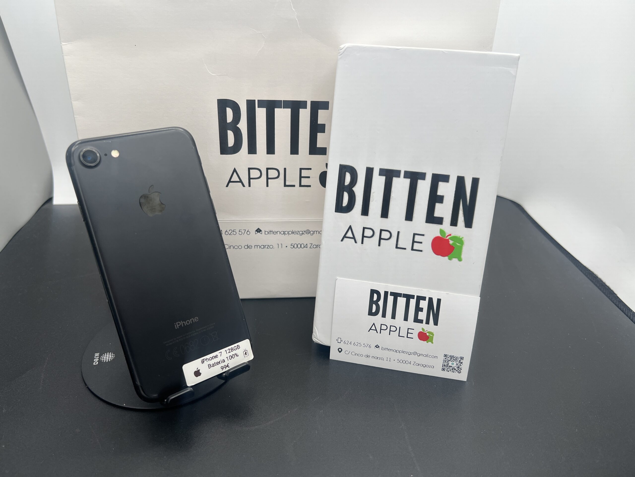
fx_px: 477
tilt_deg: -30.7
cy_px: 238
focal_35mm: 26
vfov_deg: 53.1
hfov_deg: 67.3
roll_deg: -2.0
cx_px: 318
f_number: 1.5
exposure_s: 1/482
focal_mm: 5.7
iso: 50
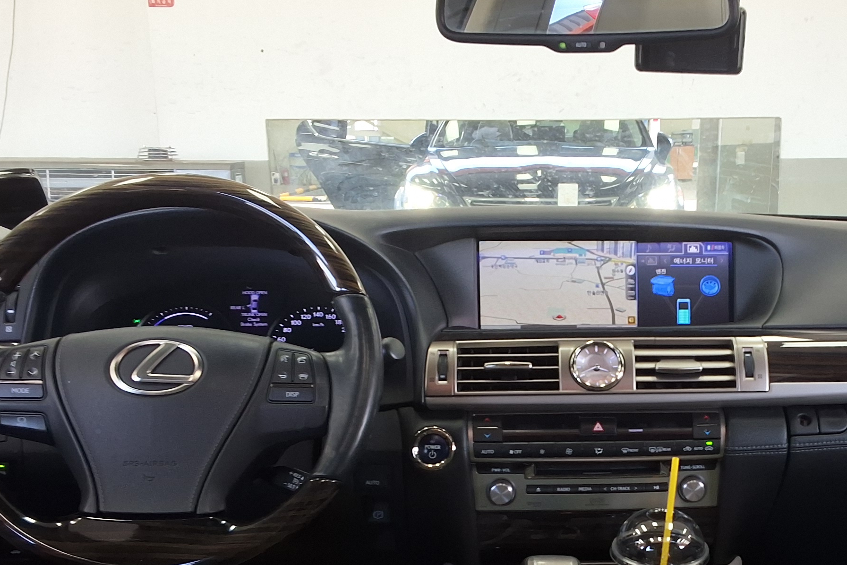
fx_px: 1247
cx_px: 614
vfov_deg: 25.1
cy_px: 444
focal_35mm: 53
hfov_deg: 36.8
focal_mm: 2.91
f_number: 1.9
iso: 32
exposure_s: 1/60
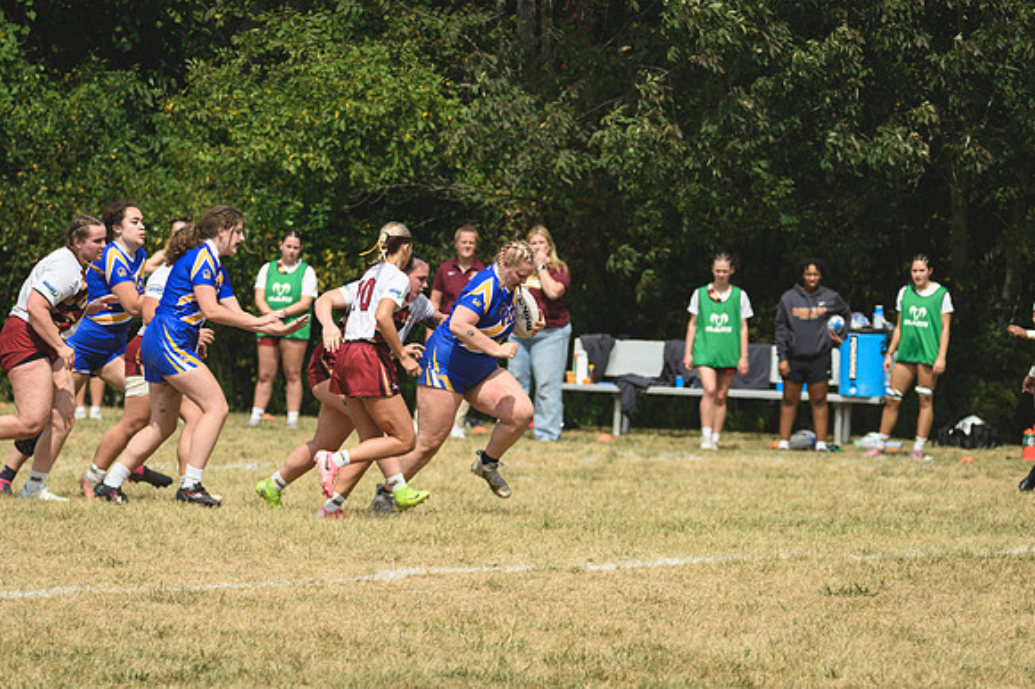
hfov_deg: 5.7
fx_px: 10344
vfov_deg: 3.8
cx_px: 518
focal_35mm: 360
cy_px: 344
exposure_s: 1/1000
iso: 125
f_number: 5.3
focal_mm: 240
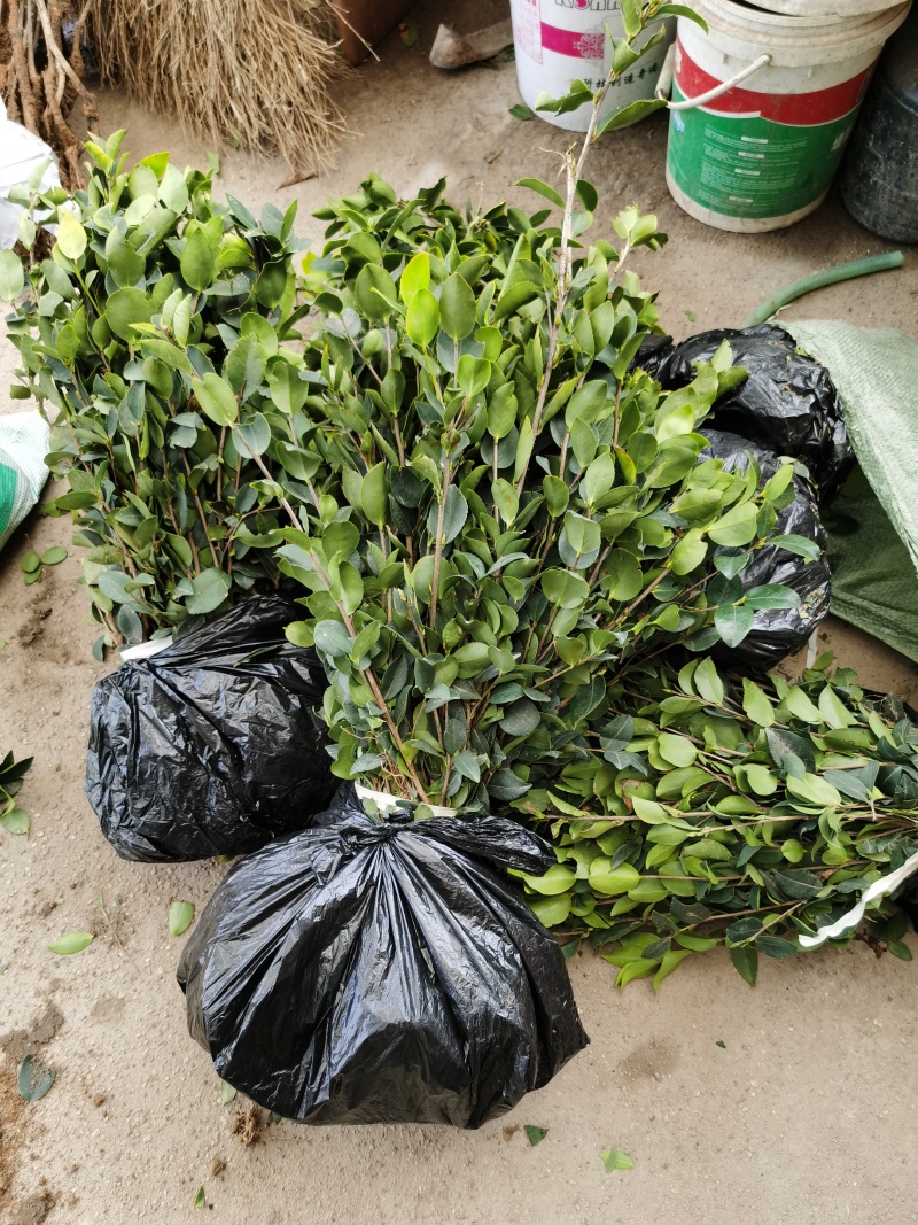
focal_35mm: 27
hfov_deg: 51.3
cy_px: 612
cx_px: 459
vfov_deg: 65.3
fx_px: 955
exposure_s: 1/200
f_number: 1.6
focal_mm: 5.56
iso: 50
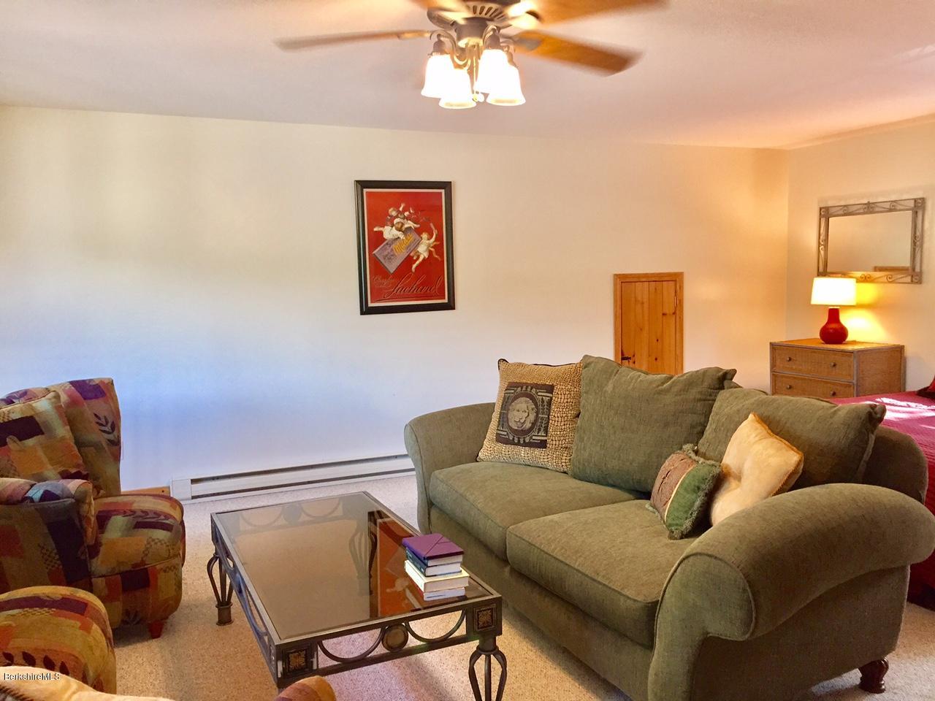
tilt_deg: -5.0
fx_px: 783
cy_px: 350
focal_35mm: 29
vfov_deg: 48.2
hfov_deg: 61.7
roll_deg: +0.1
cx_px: 468
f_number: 2.2
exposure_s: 1/30
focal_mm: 4.15
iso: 125
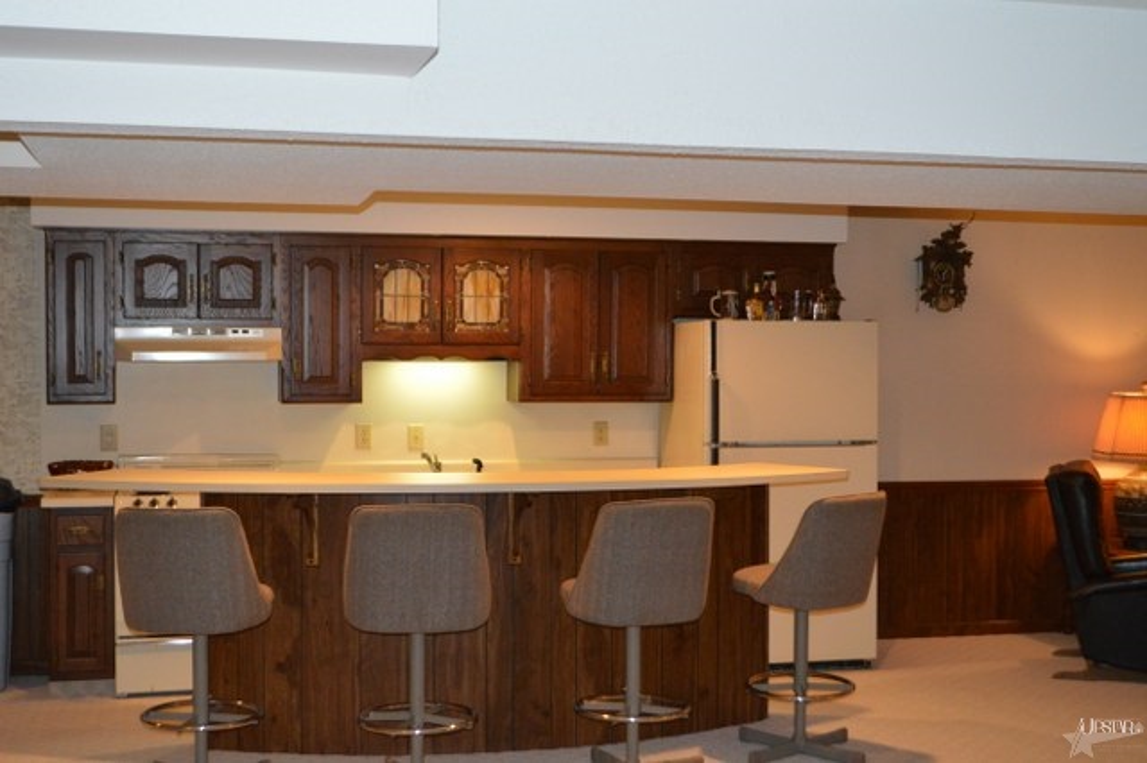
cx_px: 574
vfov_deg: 28.0
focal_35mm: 48
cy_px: 382
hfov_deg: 41.1
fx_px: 1528
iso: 2500
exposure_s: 1/60
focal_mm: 32
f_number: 4.8
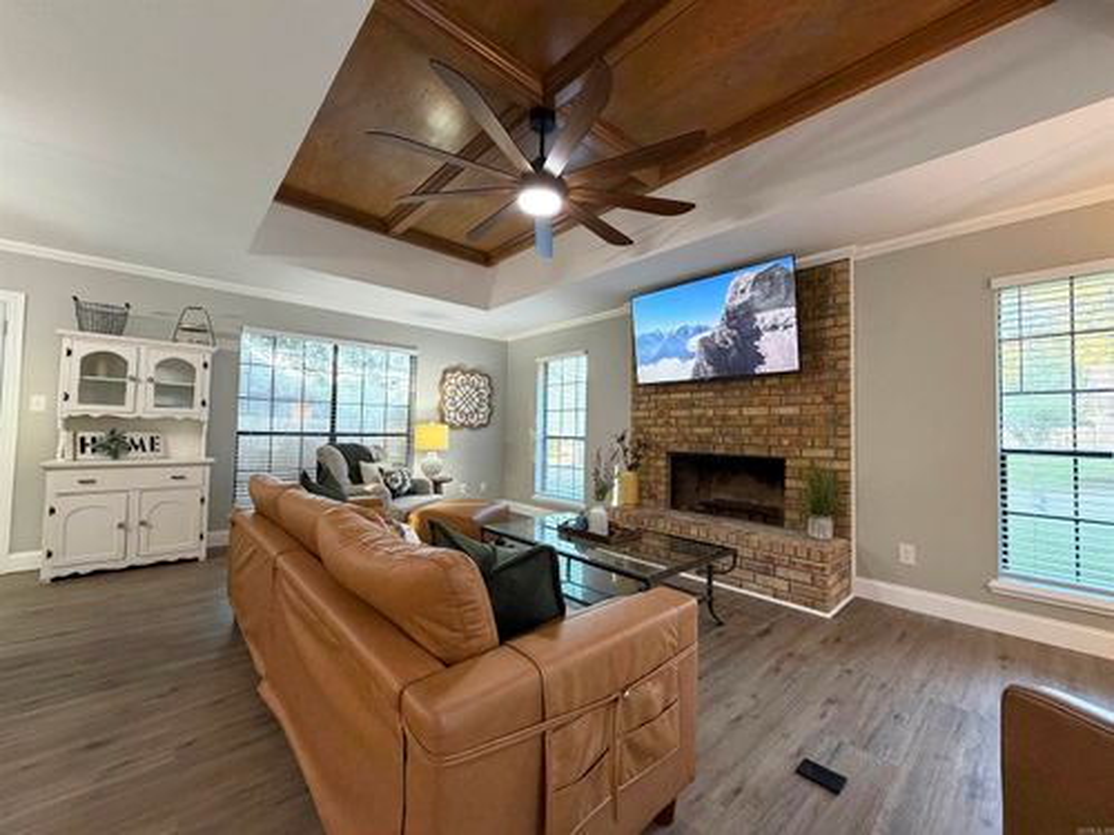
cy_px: 418
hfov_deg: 102.1
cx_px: 557
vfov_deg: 85.7
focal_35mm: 14
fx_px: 451
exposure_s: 1/60
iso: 320
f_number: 2.2
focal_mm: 2.22
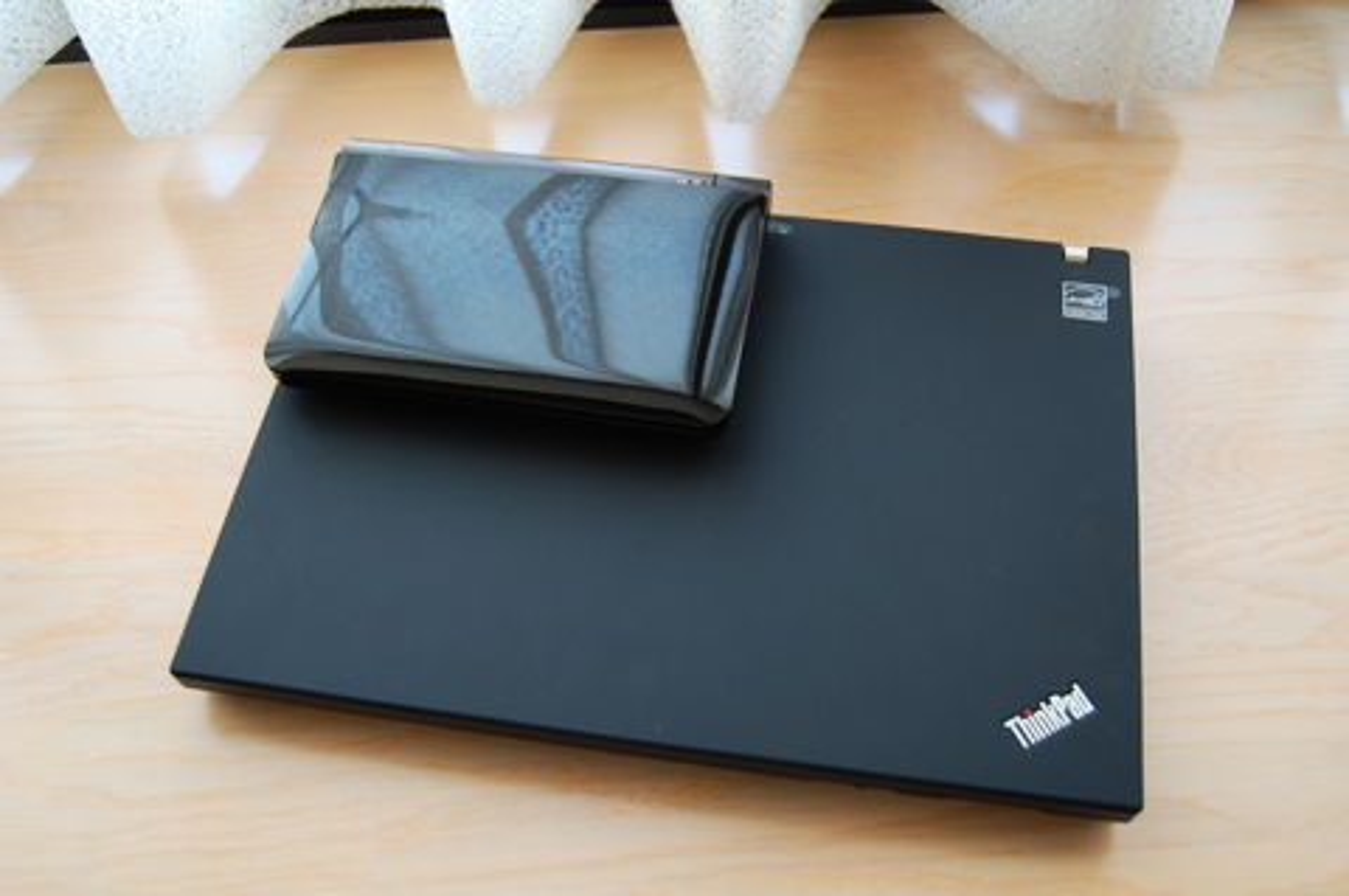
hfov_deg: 55.2
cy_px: 448
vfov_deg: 38.3
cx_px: 674
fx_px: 1291
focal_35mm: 34
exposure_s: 1/30
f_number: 3.8
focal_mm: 23
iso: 200
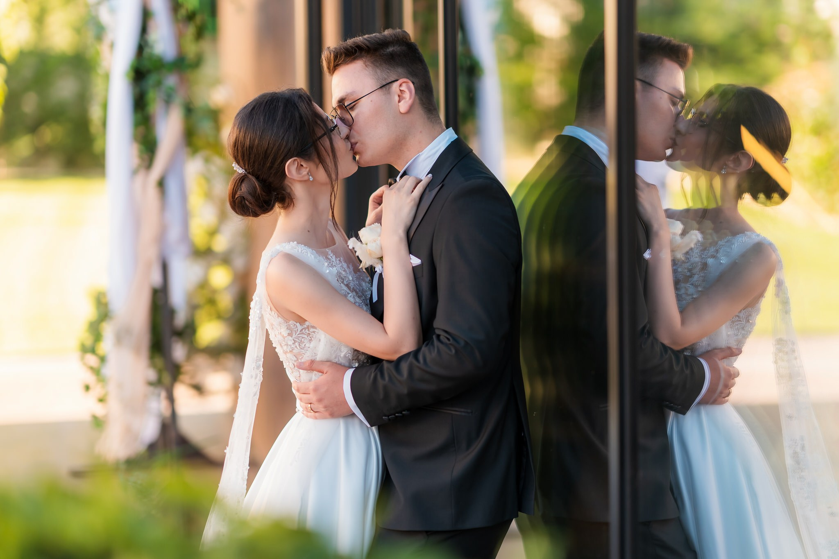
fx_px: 1981
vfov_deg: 16.1
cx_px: 420
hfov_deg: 23.9
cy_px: 280
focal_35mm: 85
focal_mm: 85
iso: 200
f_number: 1.4
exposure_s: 1/640
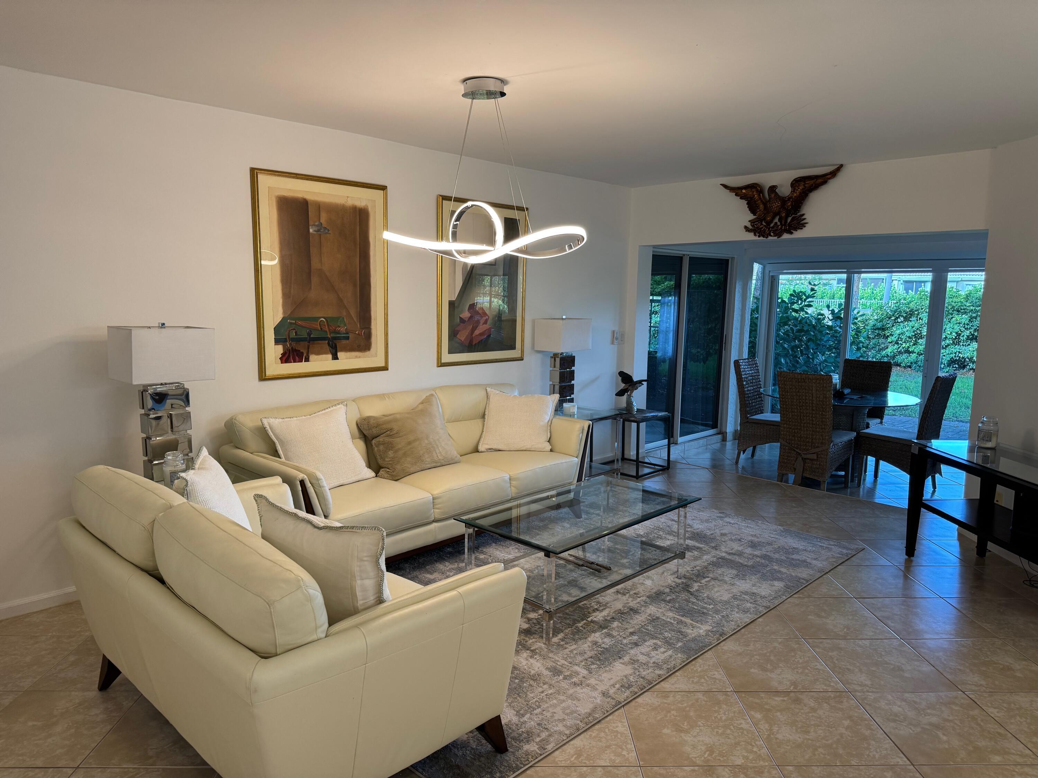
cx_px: 519
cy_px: 389
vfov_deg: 56.8
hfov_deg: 71.6
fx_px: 720
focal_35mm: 24
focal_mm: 6.76
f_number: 1.78
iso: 160
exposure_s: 1/120
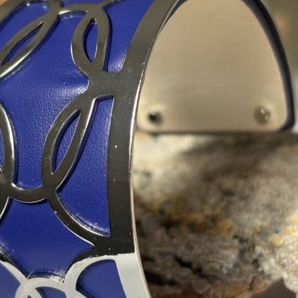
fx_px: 857
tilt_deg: -5.5
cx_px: 105
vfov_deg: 19.7
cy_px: 154
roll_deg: +2.1
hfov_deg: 19.7
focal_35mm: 88
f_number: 1.6
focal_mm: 5.96
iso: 32
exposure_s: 1/176
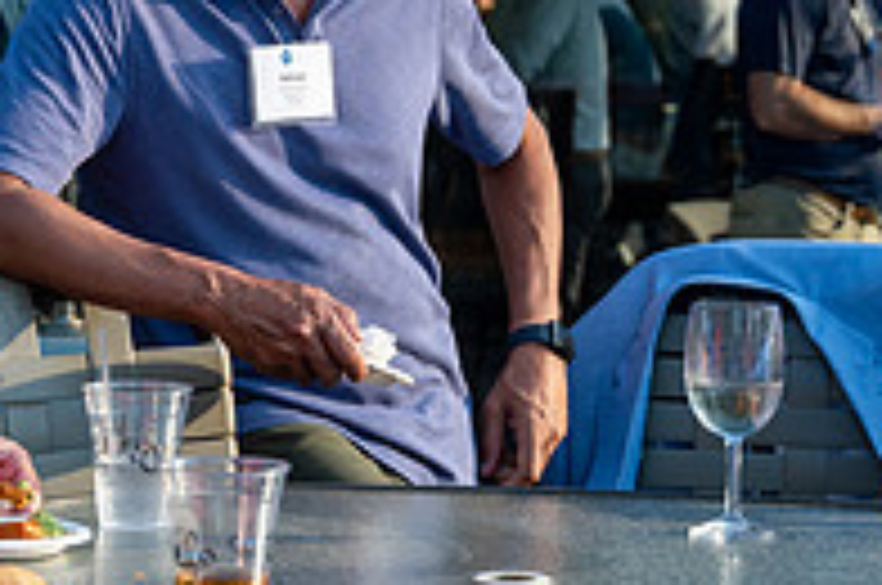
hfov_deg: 13.1
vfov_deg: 8.6
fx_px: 3840
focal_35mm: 157
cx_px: 518
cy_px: -148
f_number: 4
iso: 640
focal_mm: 53
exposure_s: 1/2000
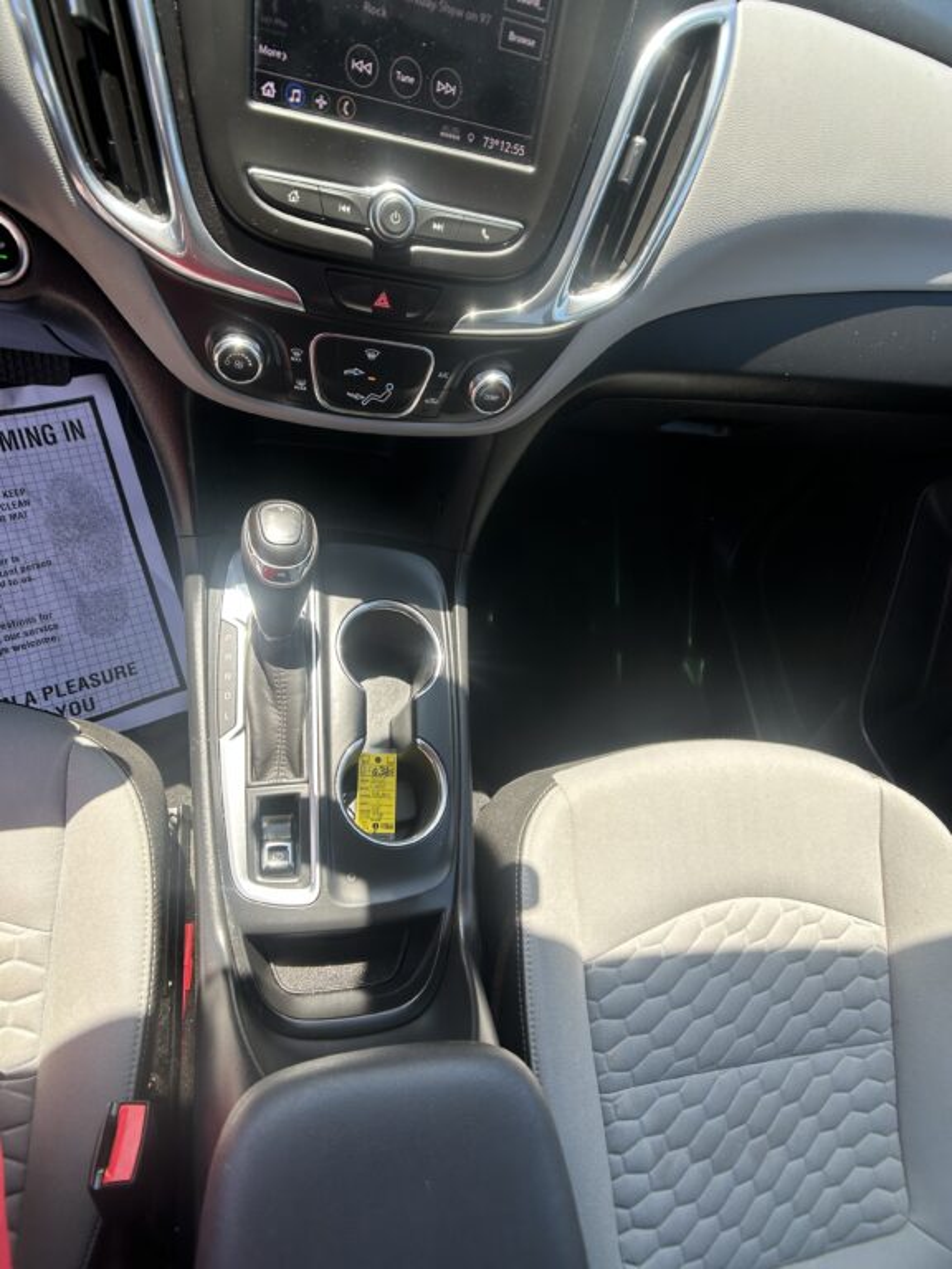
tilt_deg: -61.8
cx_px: 476
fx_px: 953
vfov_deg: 67.3
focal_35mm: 26
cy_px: 634
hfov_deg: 53.1
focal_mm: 5.7
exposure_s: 1/452
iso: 50
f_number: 1.5
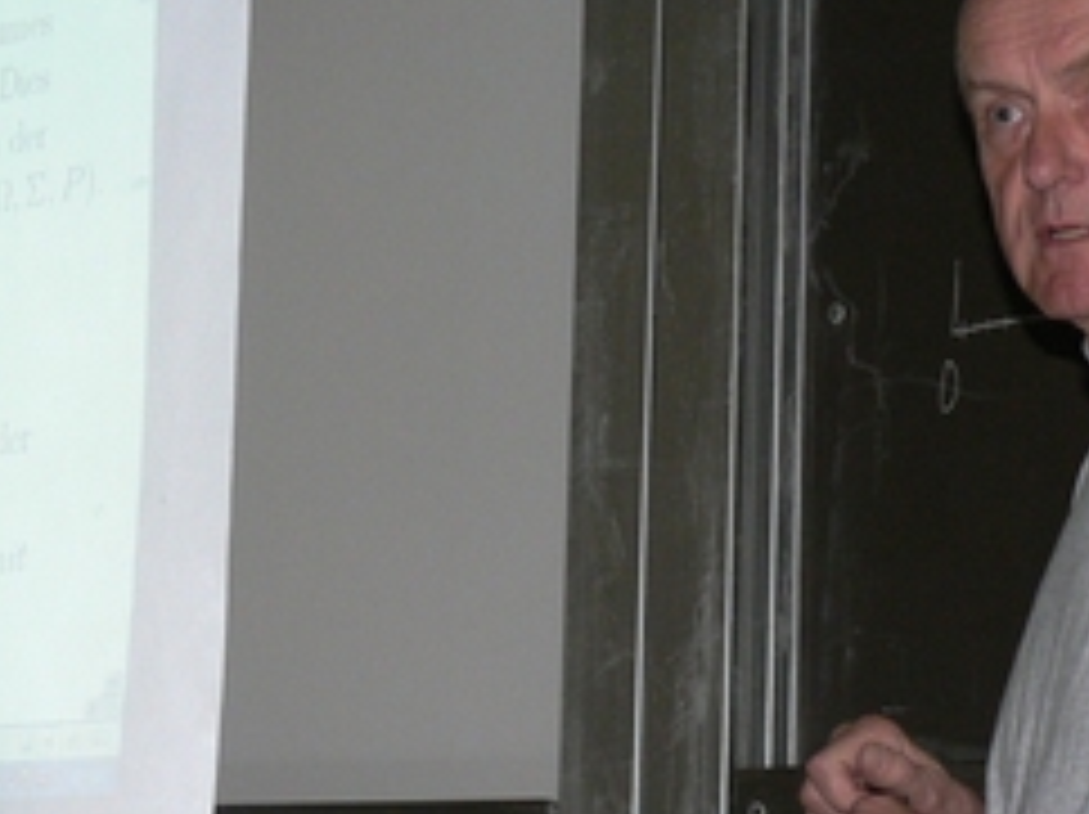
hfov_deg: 13.1
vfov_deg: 9.8
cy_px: 452
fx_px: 4746
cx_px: 400
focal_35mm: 151
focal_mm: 12.2
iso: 200
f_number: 3.2
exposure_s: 1/60
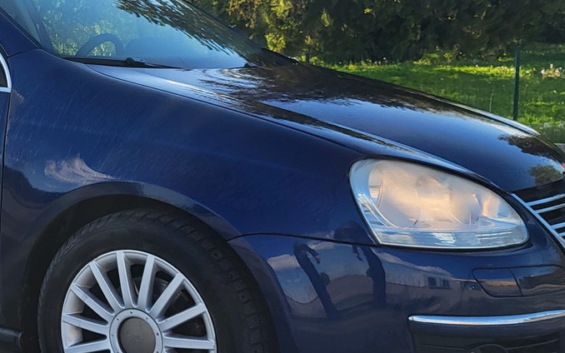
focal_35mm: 65
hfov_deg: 29.8
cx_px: 26
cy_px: 157
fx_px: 1001
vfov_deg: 20.0
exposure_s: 1/892
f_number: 1.8
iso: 40
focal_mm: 5.4
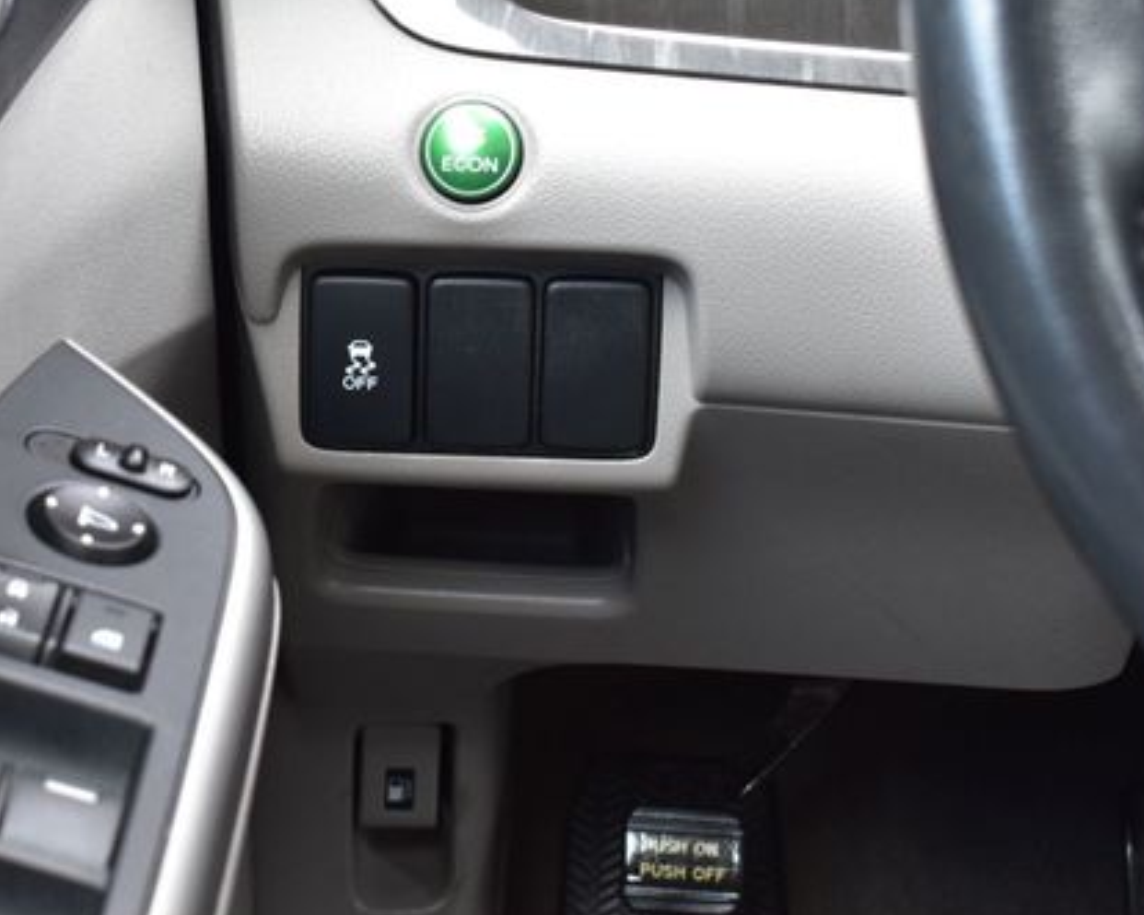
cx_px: 390
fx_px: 2945
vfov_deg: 17.6
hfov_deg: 21.9
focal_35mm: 87
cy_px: 346
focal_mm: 40
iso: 400
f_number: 7.1
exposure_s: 1/25
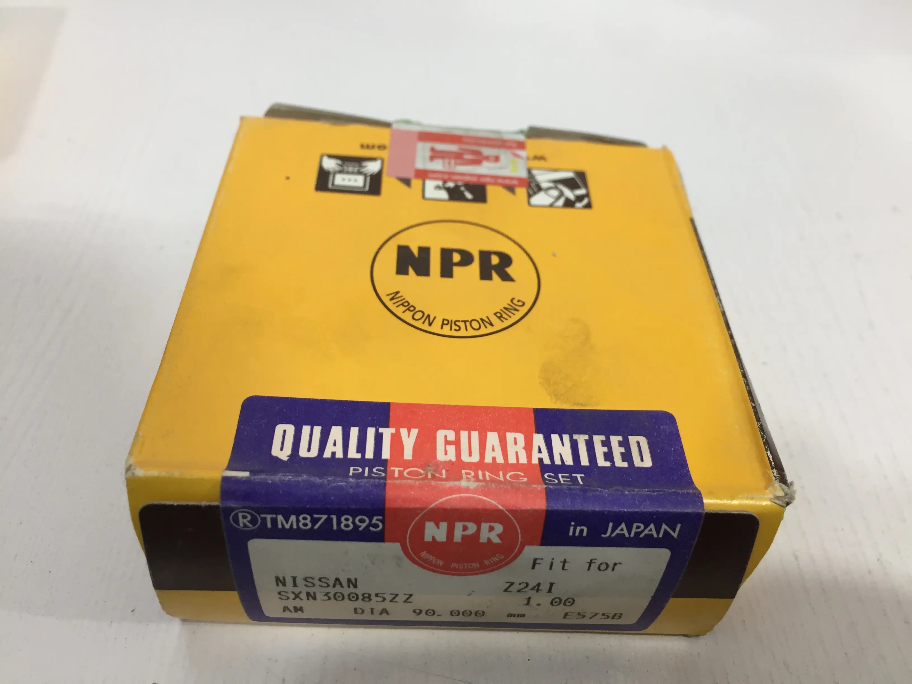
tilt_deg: -47.6
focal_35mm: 29
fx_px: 764
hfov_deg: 61.7
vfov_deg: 48.2
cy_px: 342
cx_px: 456
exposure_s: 1/33
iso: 80
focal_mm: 4.15
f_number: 2.2
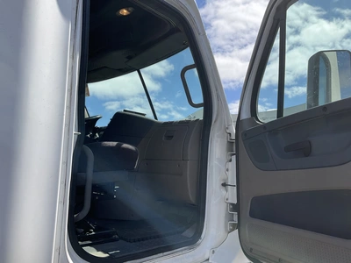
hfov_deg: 61.7
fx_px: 294
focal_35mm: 29
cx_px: 176
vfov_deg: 48.2
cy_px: 132
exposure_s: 1/1848
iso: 25
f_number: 1.8
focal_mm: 3
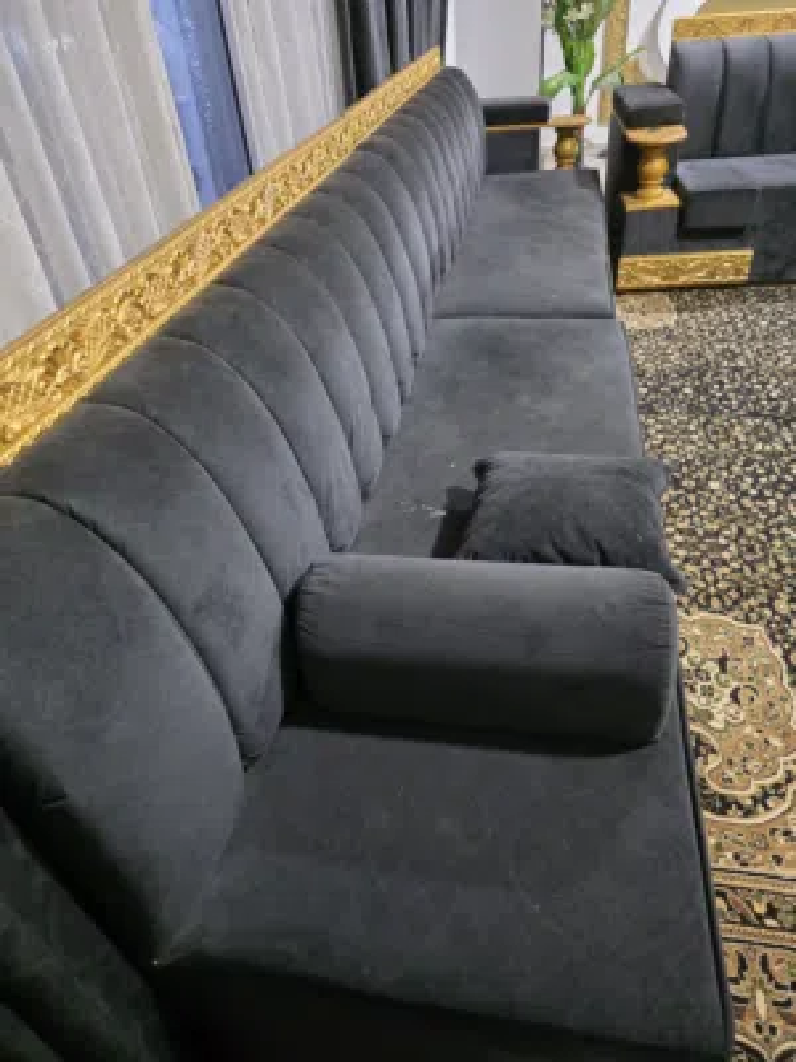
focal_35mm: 23
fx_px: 705
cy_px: 531
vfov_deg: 73.9
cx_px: 398
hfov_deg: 58.9
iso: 1600
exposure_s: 1/50
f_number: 1.7
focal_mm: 6.3
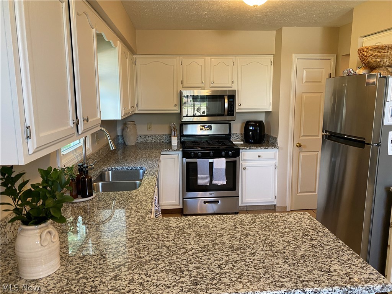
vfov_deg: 53.1
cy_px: 147
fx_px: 294
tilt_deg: -8.4
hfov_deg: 67.3
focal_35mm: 26
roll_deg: -0.1
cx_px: 196
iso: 125
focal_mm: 4.25
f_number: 1.8
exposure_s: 1/60
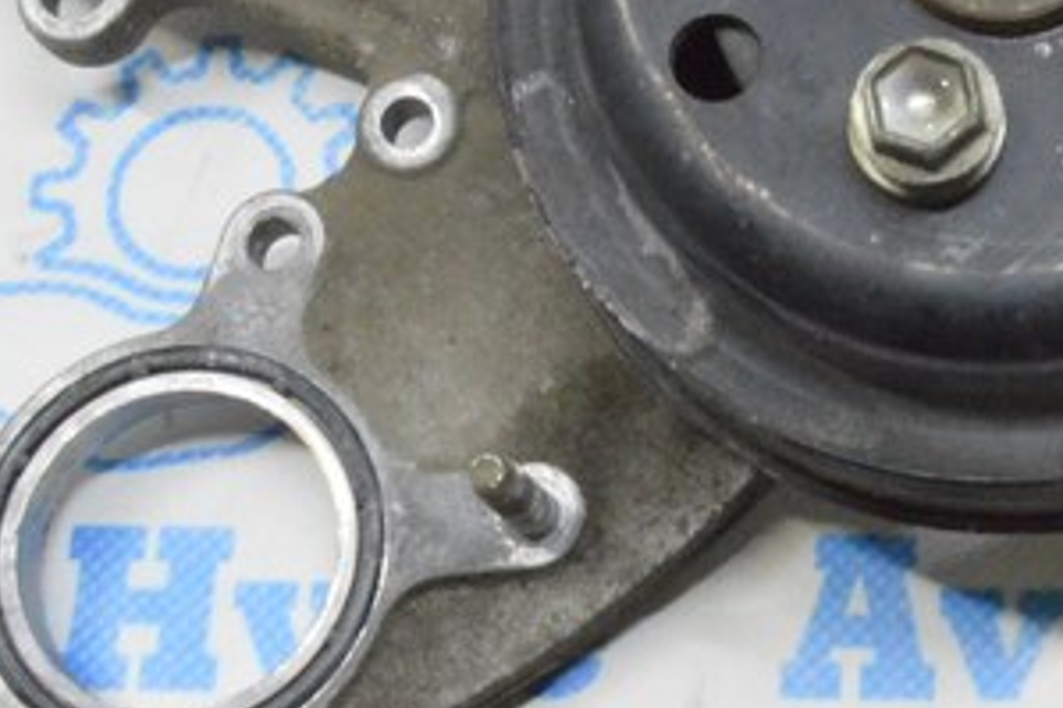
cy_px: 62
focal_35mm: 113
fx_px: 3335
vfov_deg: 12.0
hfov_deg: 17.5
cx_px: 1155
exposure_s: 1/15
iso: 6400
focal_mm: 22
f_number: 20
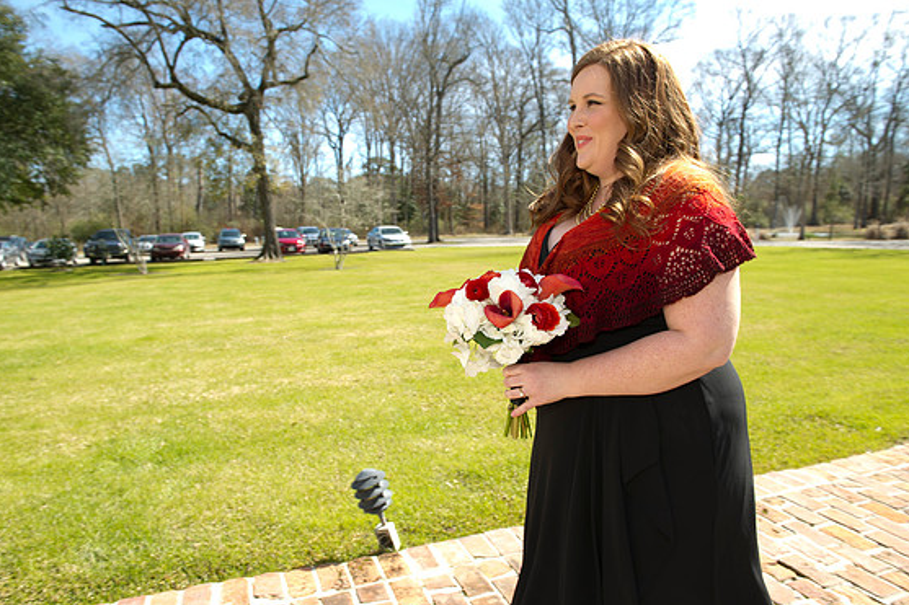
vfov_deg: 51.3
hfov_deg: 71.5
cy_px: 302
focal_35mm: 25
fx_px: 631
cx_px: 452
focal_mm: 24
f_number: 5.6
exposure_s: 1/200
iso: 100
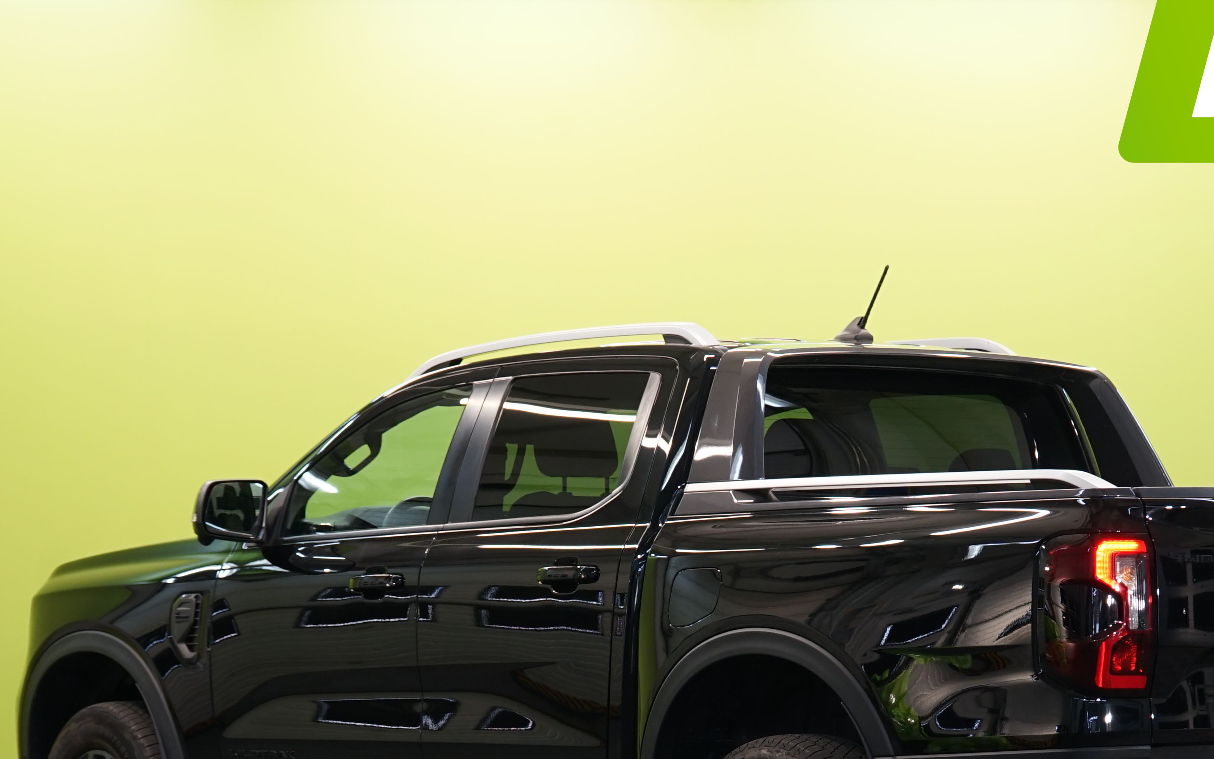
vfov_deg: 11.7
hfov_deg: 18.7
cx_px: 782
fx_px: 3673
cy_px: 675
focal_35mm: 111
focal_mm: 57
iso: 400
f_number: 5.6
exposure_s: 1/25
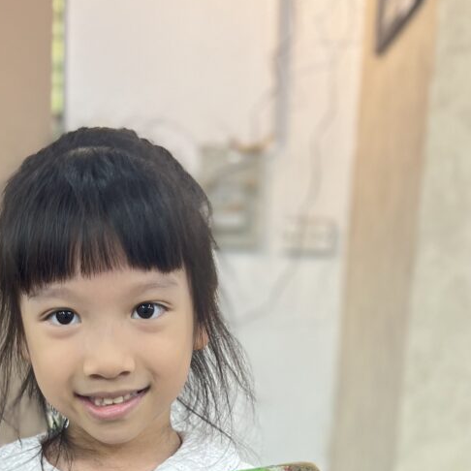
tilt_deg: -13.7
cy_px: 546
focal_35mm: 63
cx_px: 118
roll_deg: -2.4
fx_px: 970
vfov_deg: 25.0
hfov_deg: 26.9
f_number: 1.5
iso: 100
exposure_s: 1/50
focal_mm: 5.7
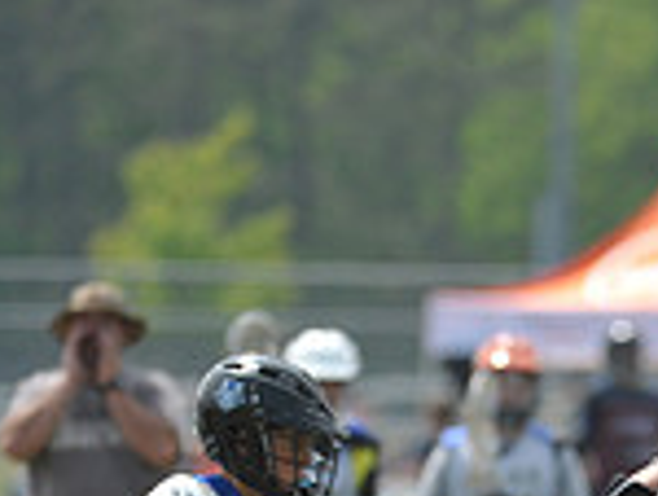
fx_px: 17649
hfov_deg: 2.1
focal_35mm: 927
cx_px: 693
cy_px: 737
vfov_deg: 1.6
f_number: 4
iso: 640
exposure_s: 1/3200
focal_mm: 250
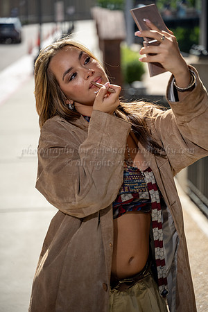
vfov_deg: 27.0
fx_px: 650
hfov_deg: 18.2
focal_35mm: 75
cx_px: 104
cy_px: 156
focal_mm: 75
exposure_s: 1/4000
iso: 400
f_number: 2.8
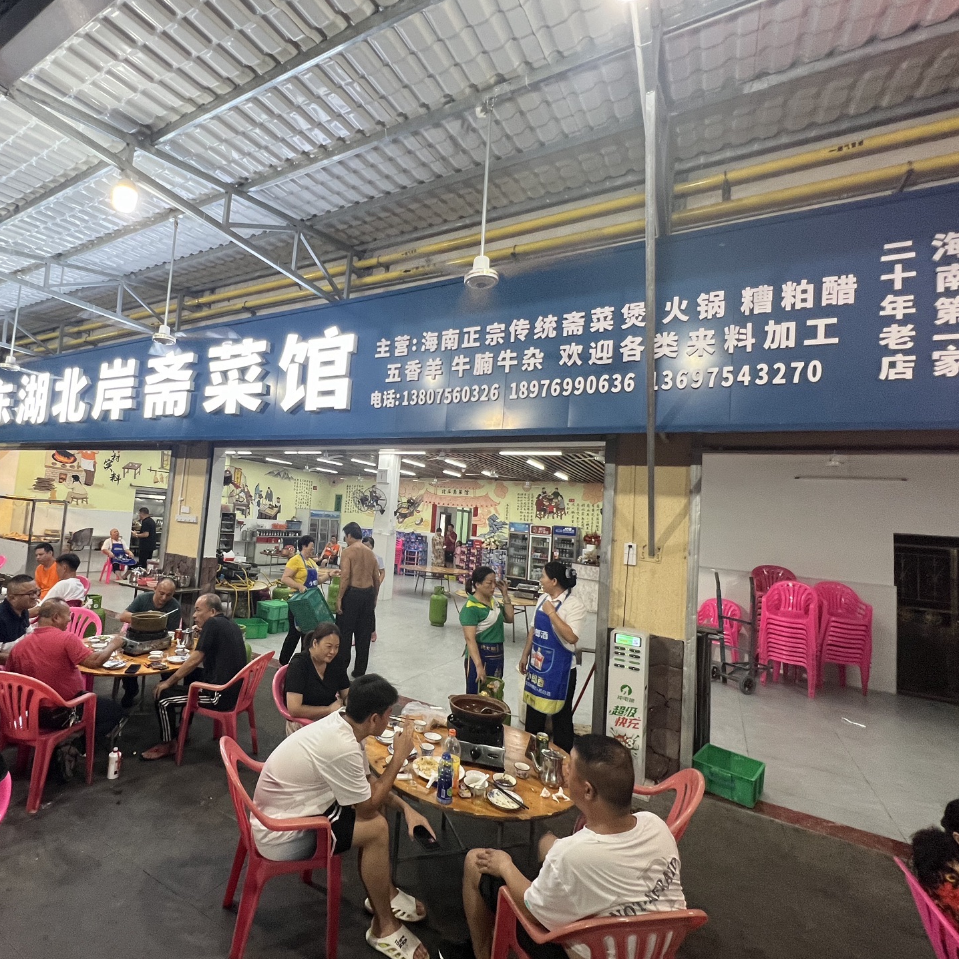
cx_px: 361
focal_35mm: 16
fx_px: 501
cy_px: 477
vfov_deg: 87.4
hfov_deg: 85.8
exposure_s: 1/50
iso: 200
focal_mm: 1.57
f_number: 1.8
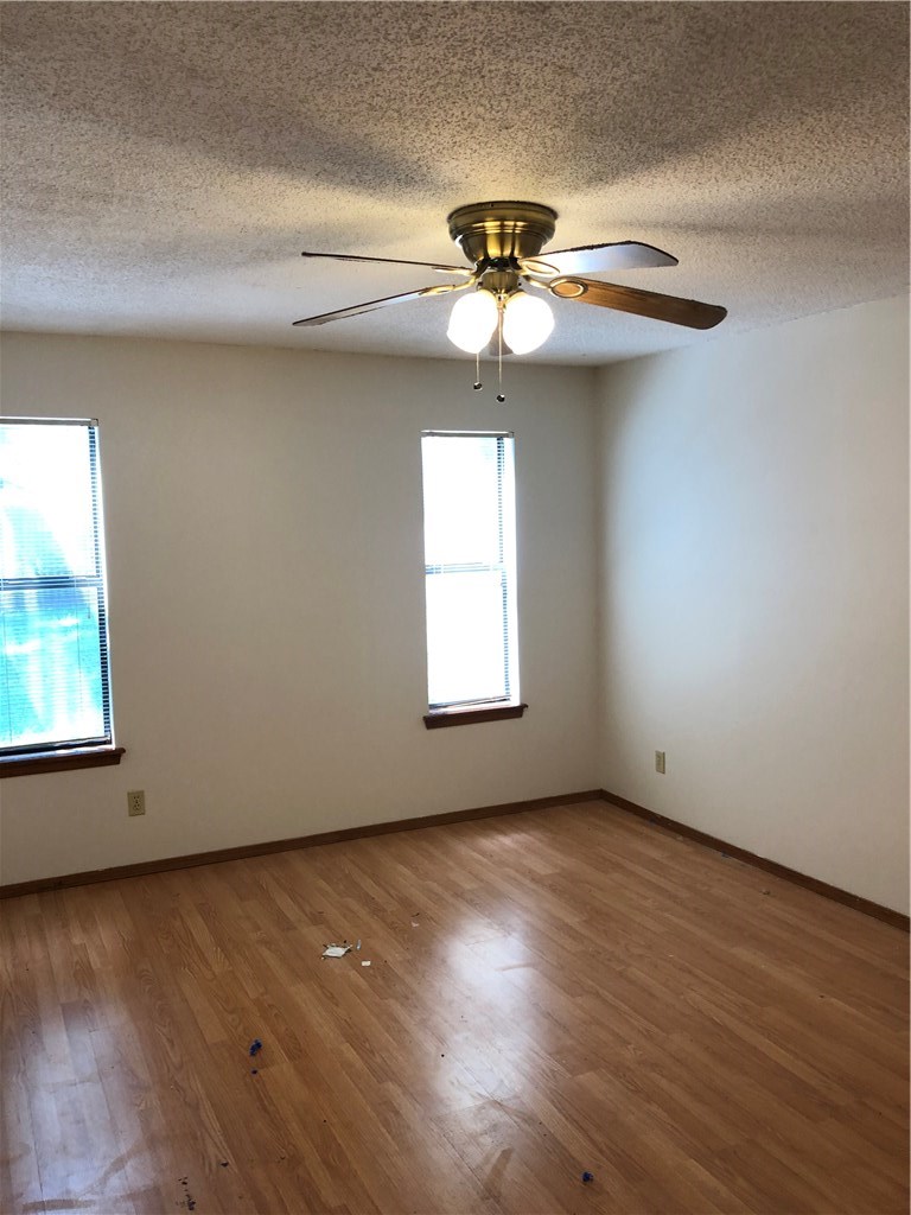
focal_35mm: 28
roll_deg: -0.1
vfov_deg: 63.4
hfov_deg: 49.7
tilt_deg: -3.0
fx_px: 983
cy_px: 608
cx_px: 456
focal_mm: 4
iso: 25
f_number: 1.8
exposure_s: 1/30
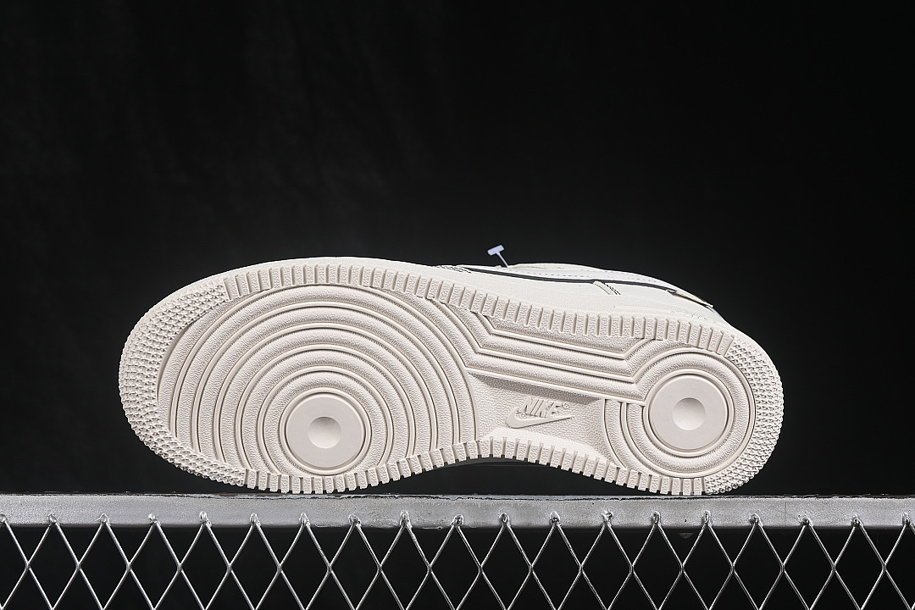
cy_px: 305
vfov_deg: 18.2
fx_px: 1906
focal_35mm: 75
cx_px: 458
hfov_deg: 27.0
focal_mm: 50
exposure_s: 1/80
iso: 160
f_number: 8
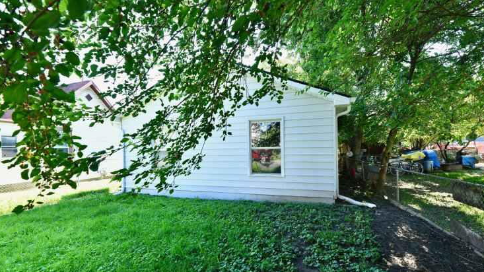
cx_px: 244
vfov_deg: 70.2
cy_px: 154
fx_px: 192
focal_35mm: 15
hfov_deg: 103.0
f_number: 6.3
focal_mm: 14
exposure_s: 1/160
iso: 640
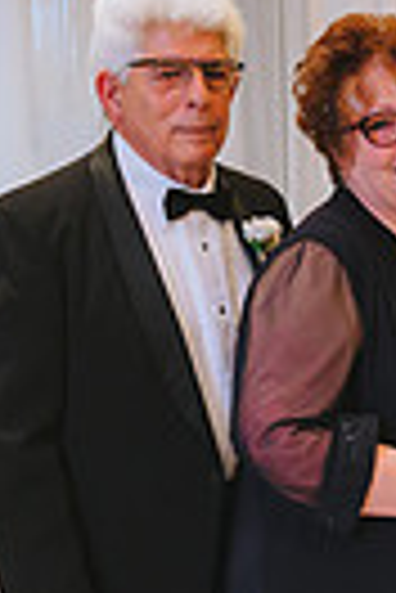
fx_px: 2574
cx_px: 711
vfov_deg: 13.1
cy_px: 521
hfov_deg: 8.5
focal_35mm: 156
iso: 2000
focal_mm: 34
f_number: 4
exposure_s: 1/160
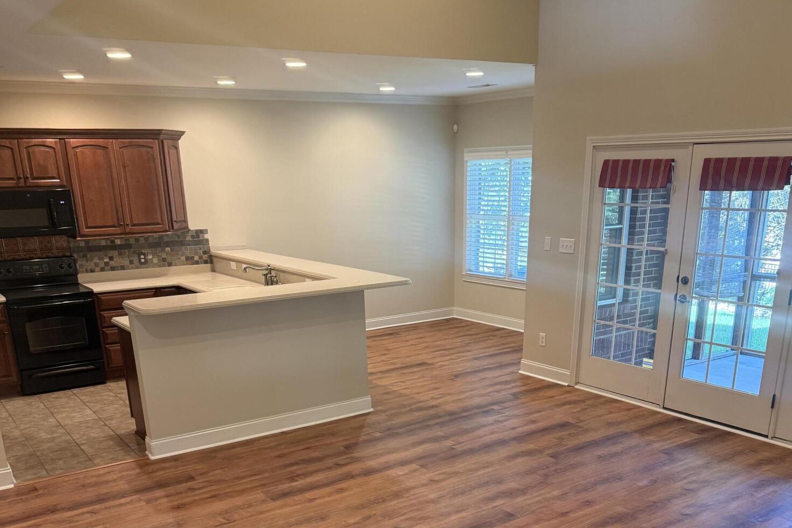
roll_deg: +1.0
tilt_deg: -20.5
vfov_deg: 37.0
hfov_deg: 55.8
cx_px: 395
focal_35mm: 34
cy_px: 449
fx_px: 748
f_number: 1.78
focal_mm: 6.76
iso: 250
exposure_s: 1/60
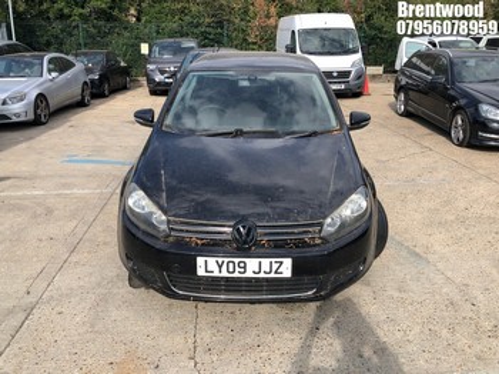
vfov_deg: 49.7
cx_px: 250
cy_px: 187
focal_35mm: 28
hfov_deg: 63.5
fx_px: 403
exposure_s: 1/873
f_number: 1.8
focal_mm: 4
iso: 20
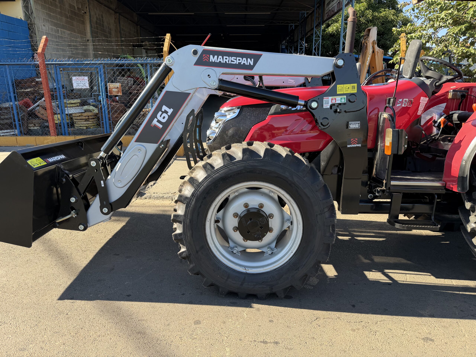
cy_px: 178
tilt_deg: -15.9
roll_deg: -0.3
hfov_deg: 71.6
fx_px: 330
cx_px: 238
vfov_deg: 56.8
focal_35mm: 24
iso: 80
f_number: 1.78
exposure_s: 1/750
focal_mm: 6.76
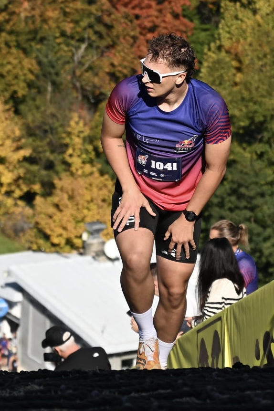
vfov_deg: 28.8
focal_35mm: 70
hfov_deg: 19.5
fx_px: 799
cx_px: 137
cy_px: 206
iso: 100
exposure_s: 1/1250
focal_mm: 70
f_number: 4
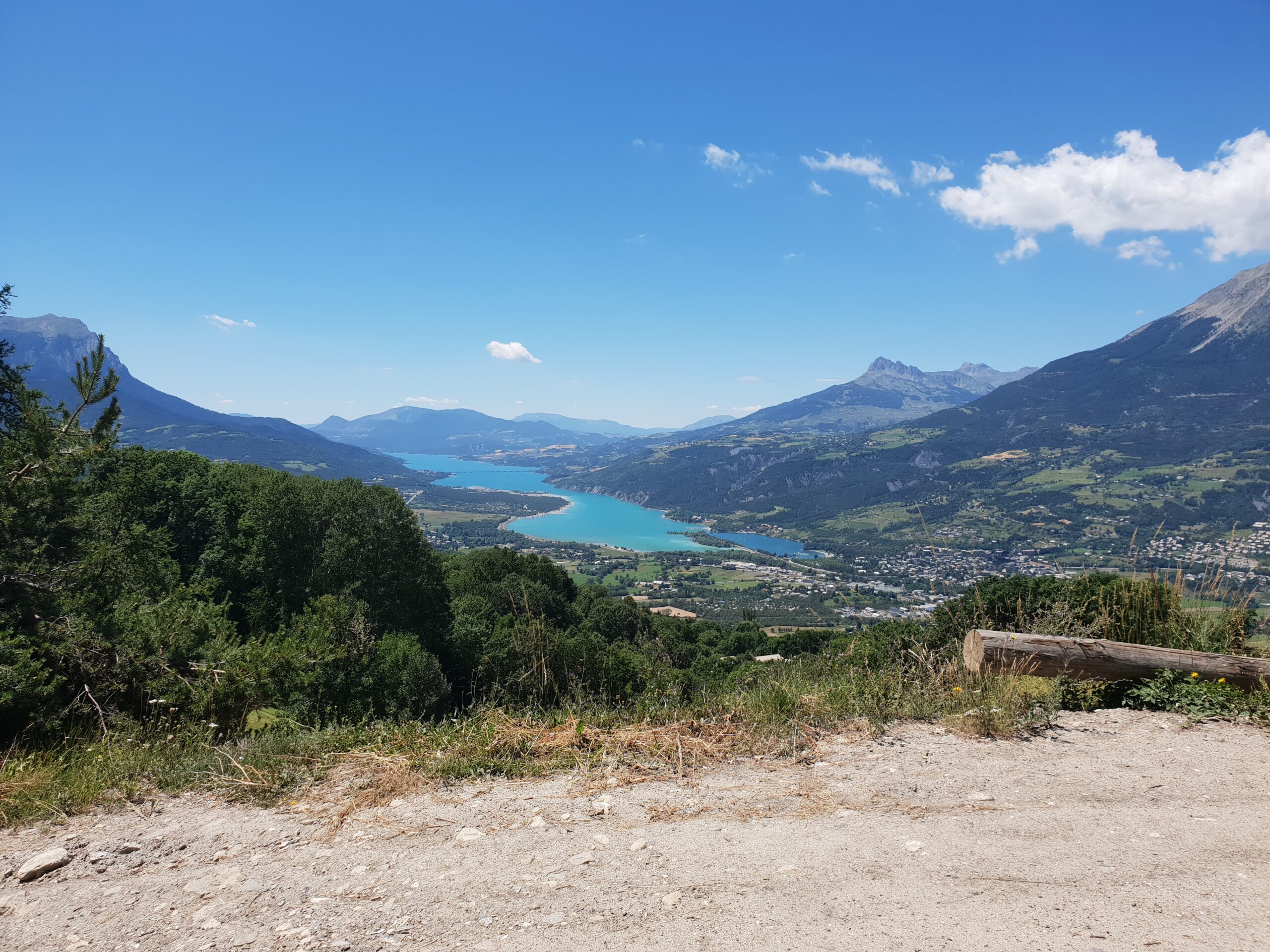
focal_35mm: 26
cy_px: 476
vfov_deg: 53.1
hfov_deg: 67.3
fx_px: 954
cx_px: 635
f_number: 2.4
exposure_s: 1/1546
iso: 50
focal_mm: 4.3
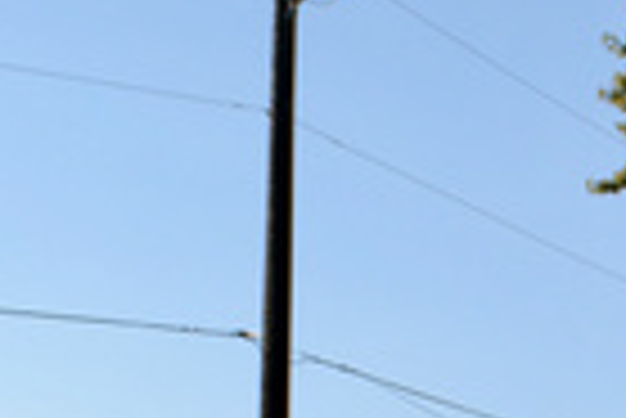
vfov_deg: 8.1
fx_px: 2890
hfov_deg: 11.4
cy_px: 690
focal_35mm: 166
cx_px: 1148
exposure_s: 1/200
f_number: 7.1
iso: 100
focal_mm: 24
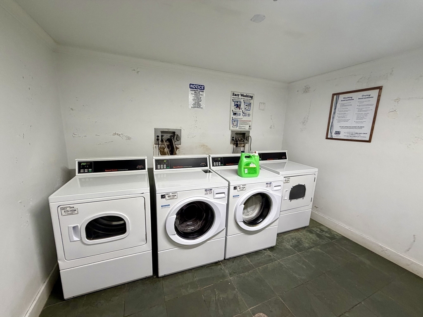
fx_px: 171
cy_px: 158
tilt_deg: -11.2
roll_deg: -1.6
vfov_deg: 85.7
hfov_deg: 102.1
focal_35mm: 14
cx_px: 212
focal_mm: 2.22
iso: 250
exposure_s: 1/121
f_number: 2.2
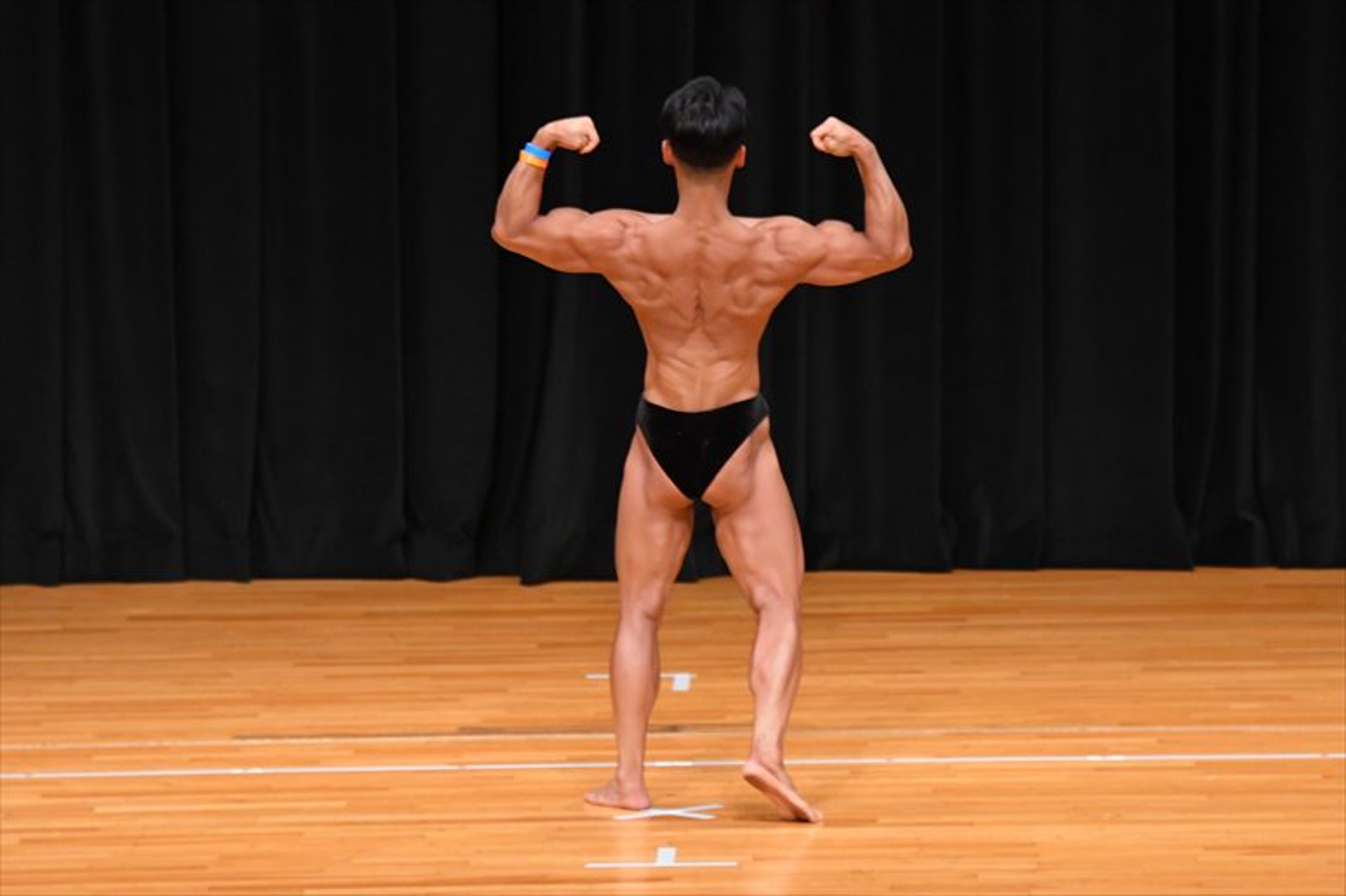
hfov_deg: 7.6
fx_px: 10090
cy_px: 448
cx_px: 673
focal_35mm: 270
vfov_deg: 5.1
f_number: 5.6
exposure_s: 1/400
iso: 4000
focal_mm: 180
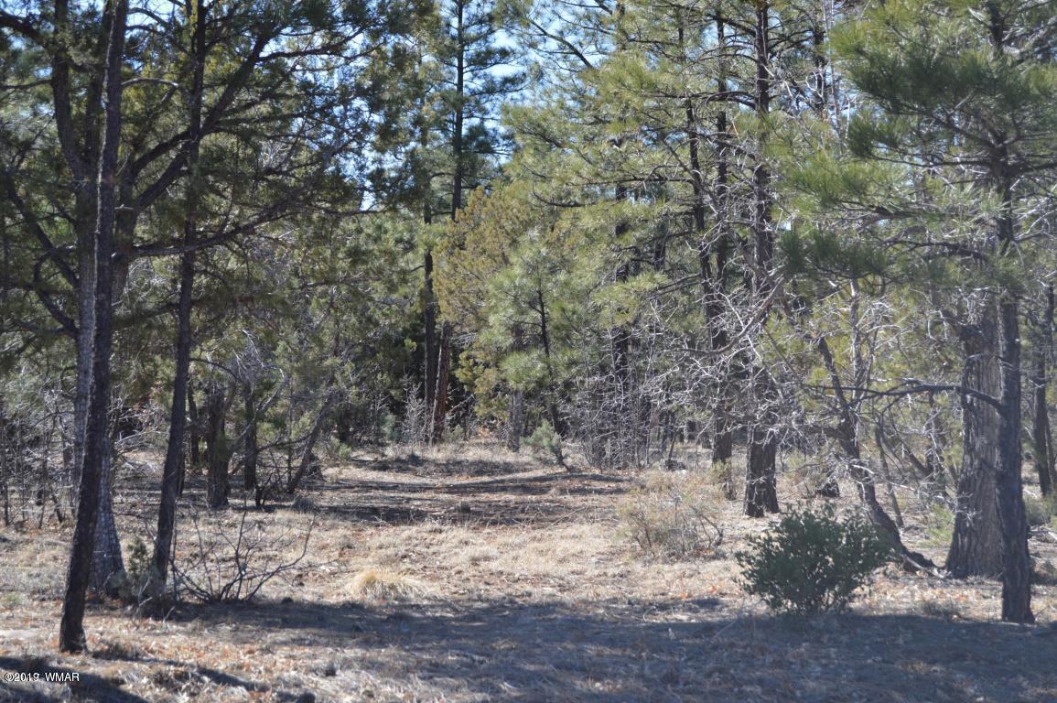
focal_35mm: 82
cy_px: 352
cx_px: 528
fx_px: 2420
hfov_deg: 24.6
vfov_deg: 16.5
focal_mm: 55
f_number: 6.3
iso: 100
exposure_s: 1/160
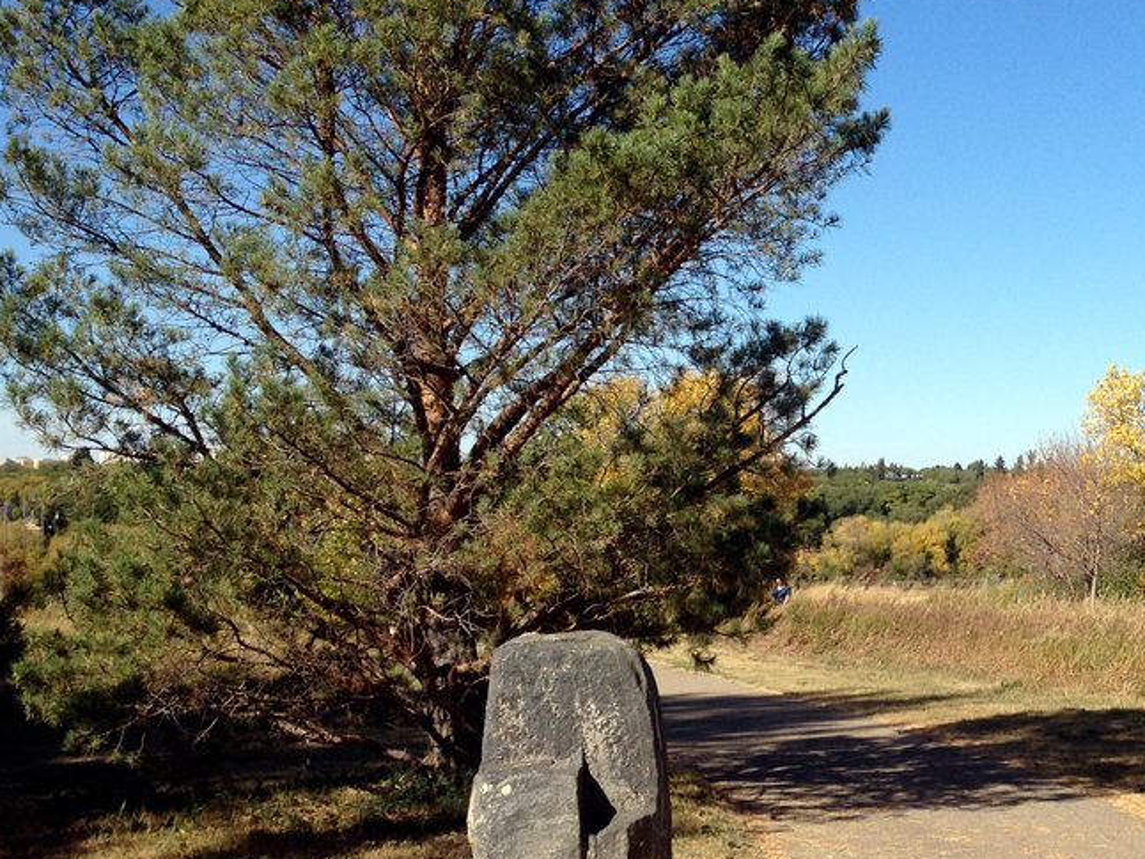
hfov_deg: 28.6
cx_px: 1033
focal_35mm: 65
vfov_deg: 22.6
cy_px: 432
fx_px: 2151
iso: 50
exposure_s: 1/1842
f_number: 2.4
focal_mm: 4.28
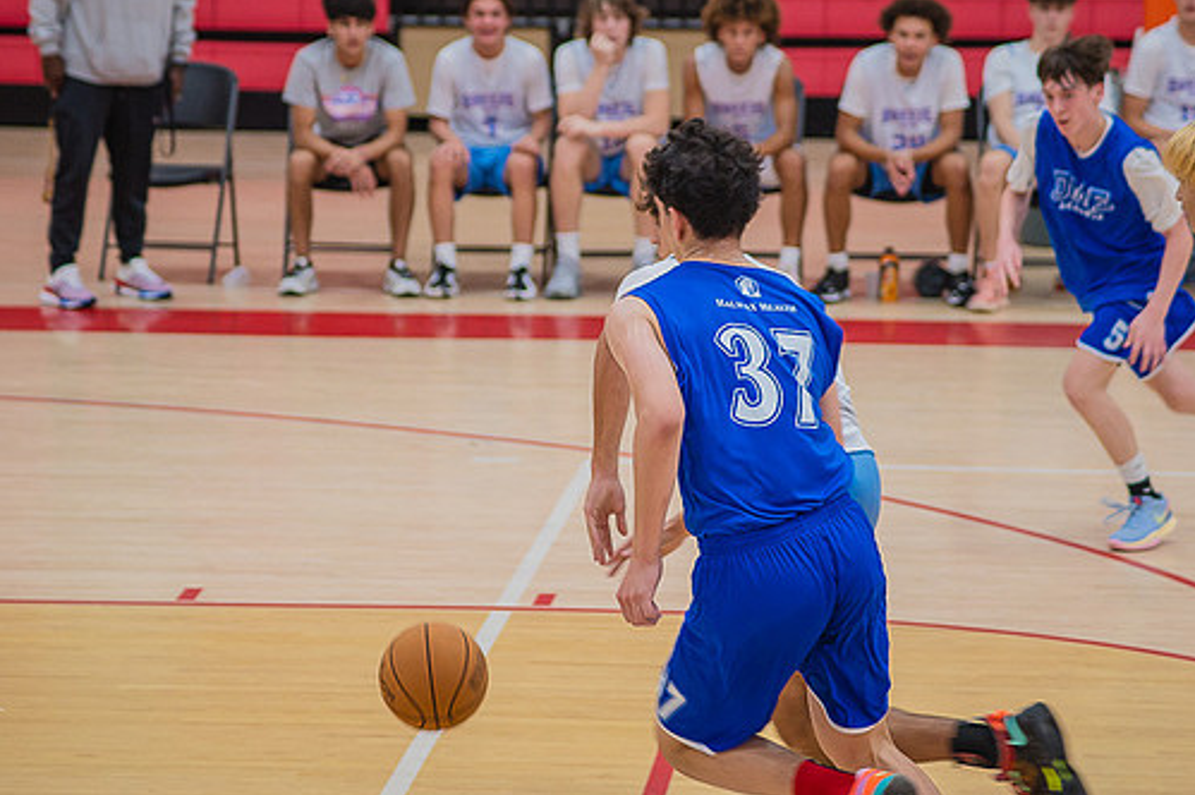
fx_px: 5208
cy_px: 338
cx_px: 594
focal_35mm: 157
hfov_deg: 13.1
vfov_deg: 8.7
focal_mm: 135
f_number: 5
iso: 1000
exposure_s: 1/250
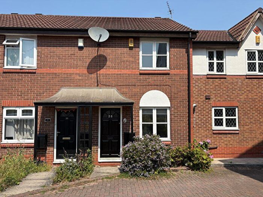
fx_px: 198
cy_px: 98
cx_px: 132
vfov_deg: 53.1
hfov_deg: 67.3
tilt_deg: +2.3
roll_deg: +0.4
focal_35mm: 26
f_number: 1.6
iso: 50
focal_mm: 5.96
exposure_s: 1/3125
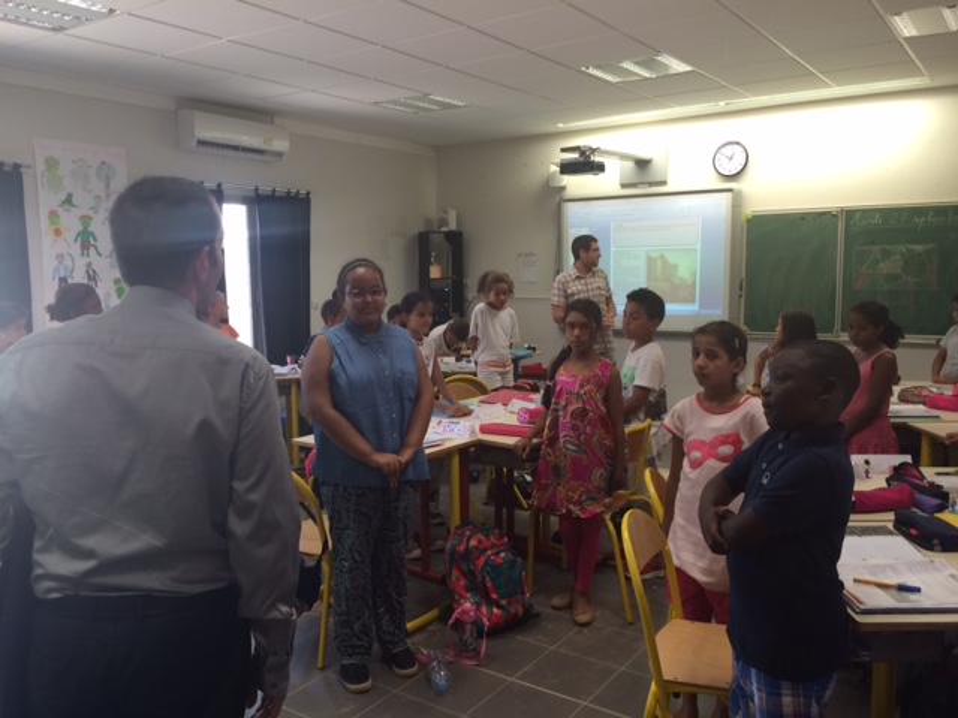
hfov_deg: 61.7
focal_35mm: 29
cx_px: 479
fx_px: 803
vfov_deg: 48.2
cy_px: 359
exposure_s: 1/33
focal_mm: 4.15
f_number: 2.2
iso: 40
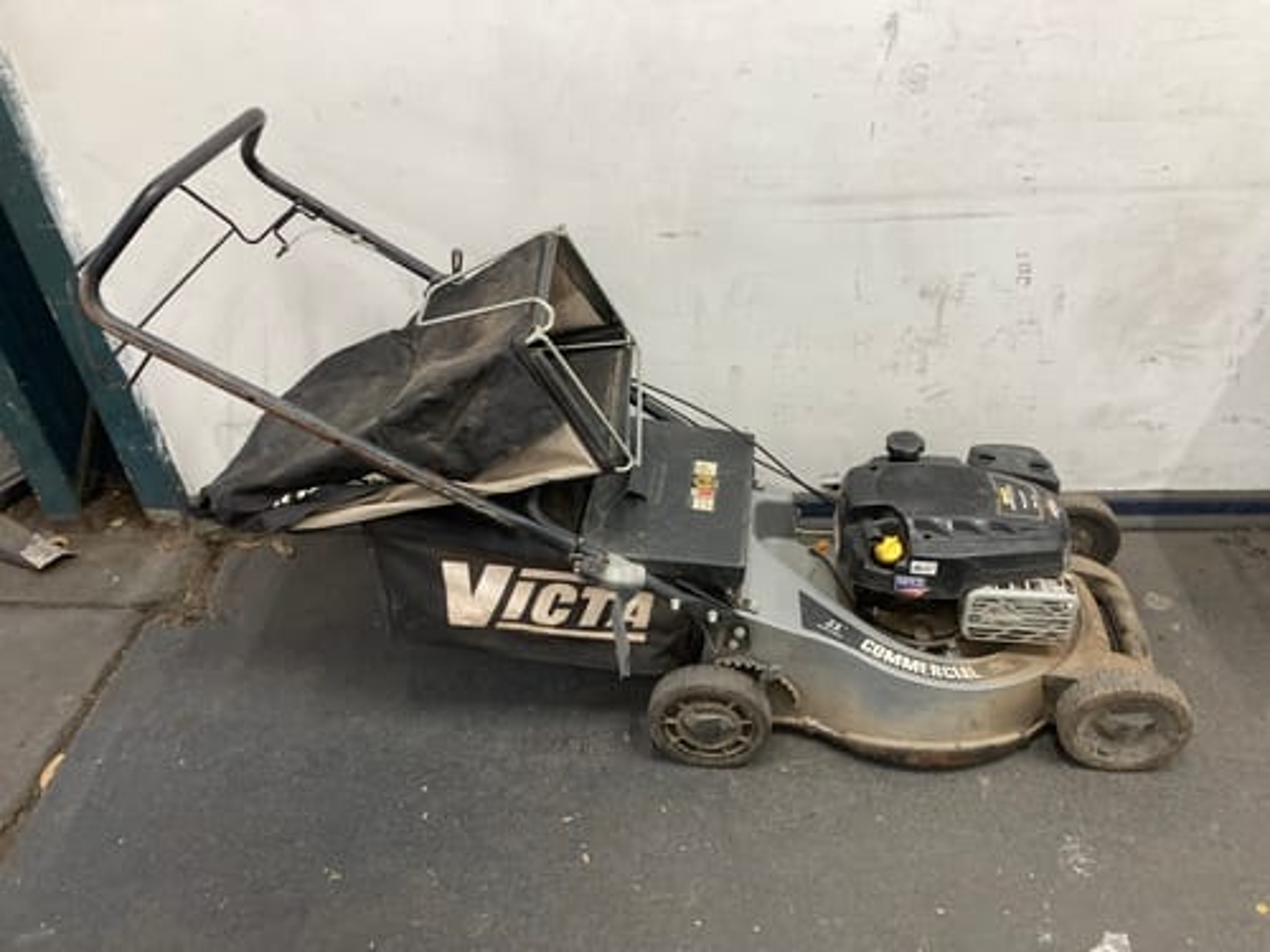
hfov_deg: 63.4
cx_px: 635
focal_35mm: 28
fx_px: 1027
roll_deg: +7.1
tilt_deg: -36.2
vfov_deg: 49.7
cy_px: 476
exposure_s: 1/50
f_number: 1.8
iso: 100
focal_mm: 3.99
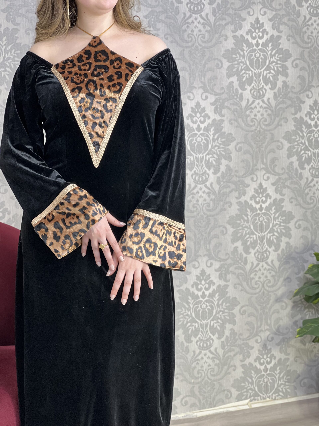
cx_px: 160
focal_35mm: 77
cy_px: 213
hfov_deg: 19.1
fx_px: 946
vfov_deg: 25.3
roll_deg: +1.4
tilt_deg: -3.7
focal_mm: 9
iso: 160
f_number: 2.8
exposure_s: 1/50
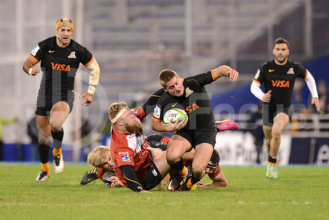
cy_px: 110
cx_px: 164
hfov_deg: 6.9
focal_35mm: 300
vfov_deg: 4.6
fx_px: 2742
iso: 4500
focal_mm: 300
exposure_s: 1/1250
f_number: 2.8
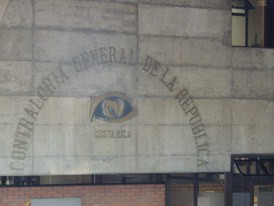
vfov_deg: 8.0
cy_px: 103
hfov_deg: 10.7
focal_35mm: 185
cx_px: 137
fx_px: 1464
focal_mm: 33
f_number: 4.6
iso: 640
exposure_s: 1/30
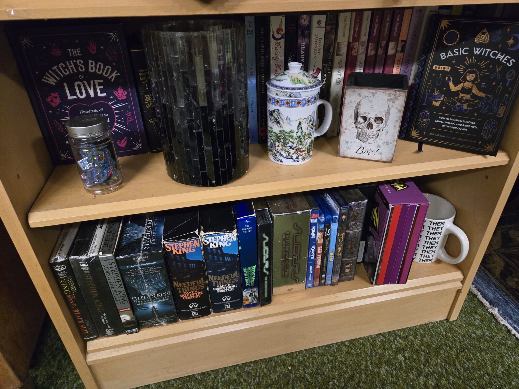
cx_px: 260
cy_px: 194
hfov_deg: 73.9
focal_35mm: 23
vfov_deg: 58.9
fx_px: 345
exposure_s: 1/60
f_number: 1.8
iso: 1250
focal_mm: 5.4
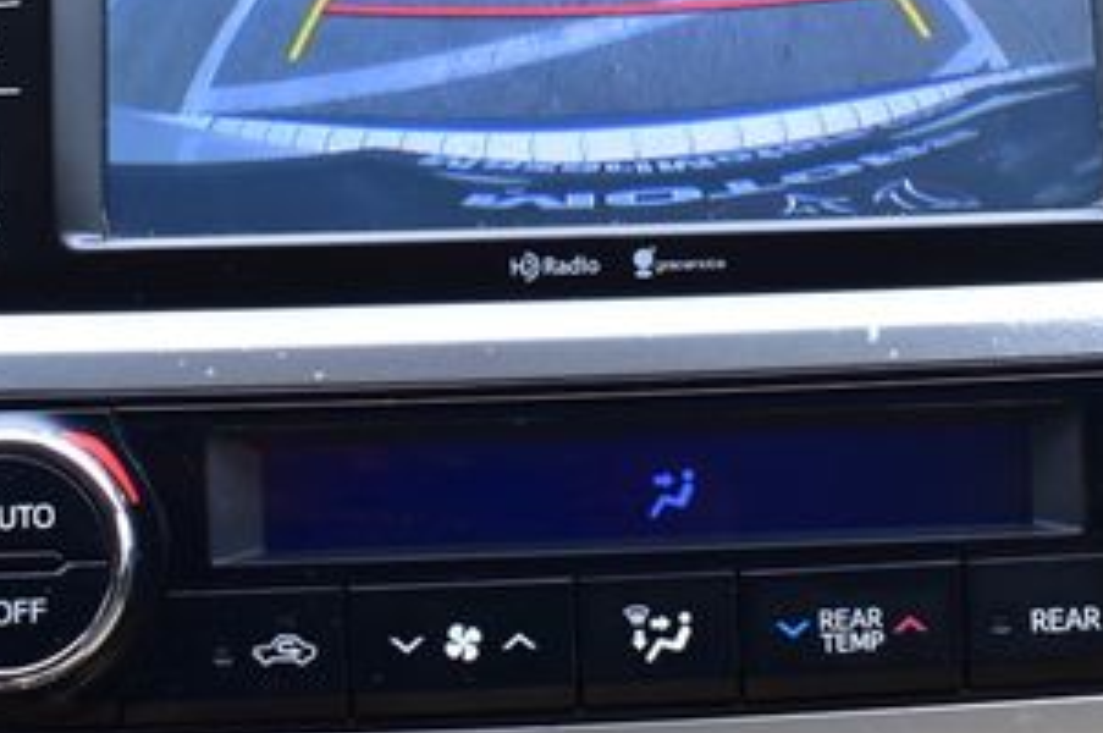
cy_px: 121
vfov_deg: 15.7
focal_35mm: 86
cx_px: 564
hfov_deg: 23.7
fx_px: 2634
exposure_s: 1/60
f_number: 8
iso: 400
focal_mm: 27
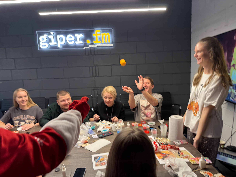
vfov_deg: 56.8
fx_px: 164
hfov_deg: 71.6
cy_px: 88
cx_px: 118
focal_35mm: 24
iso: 320
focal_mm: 6.76
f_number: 1.78
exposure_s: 1/60
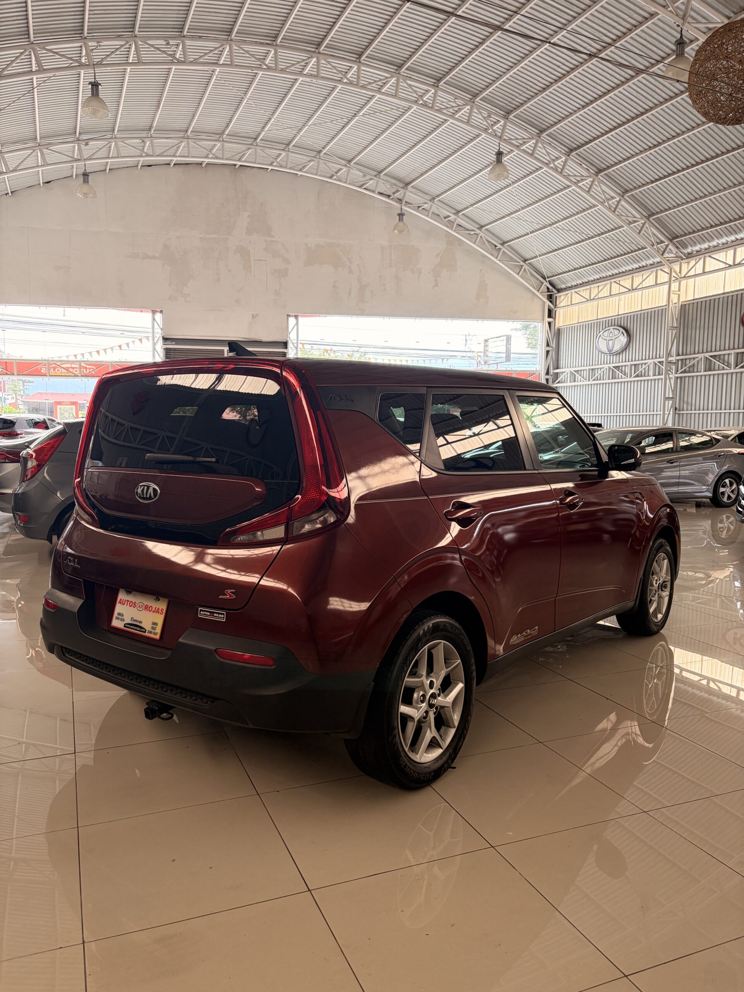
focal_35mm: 26
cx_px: 372
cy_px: 496
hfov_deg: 53.1
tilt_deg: -4.8
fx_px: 745
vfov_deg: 67.3
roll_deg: -1.7
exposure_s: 1/141
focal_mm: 5.96
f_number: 1.6
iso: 100
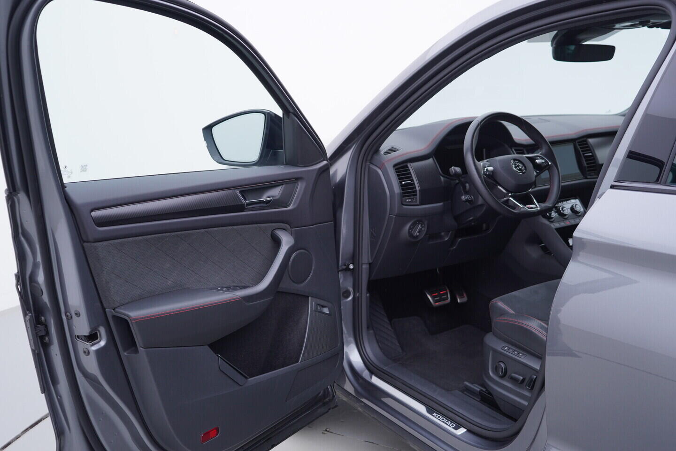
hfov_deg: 53.1
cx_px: 338
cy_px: 226
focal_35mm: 36
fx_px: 676
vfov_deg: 36.9
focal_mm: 24
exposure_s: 1/50
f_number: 3.2
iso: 125
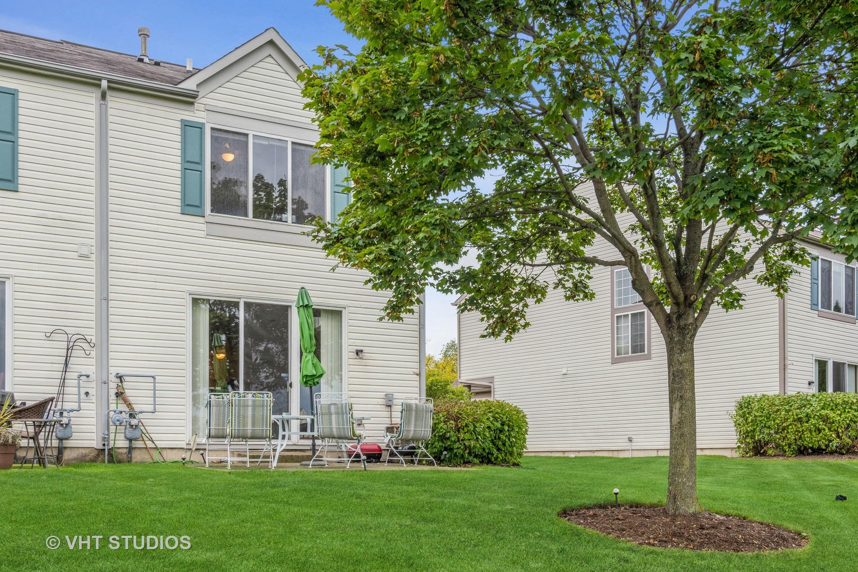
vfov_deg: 36.9
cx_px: 429
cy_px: 286
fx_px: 858
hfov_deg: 53.1
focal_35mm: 36
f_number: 8
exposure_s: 1/100
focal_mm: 24
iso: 320
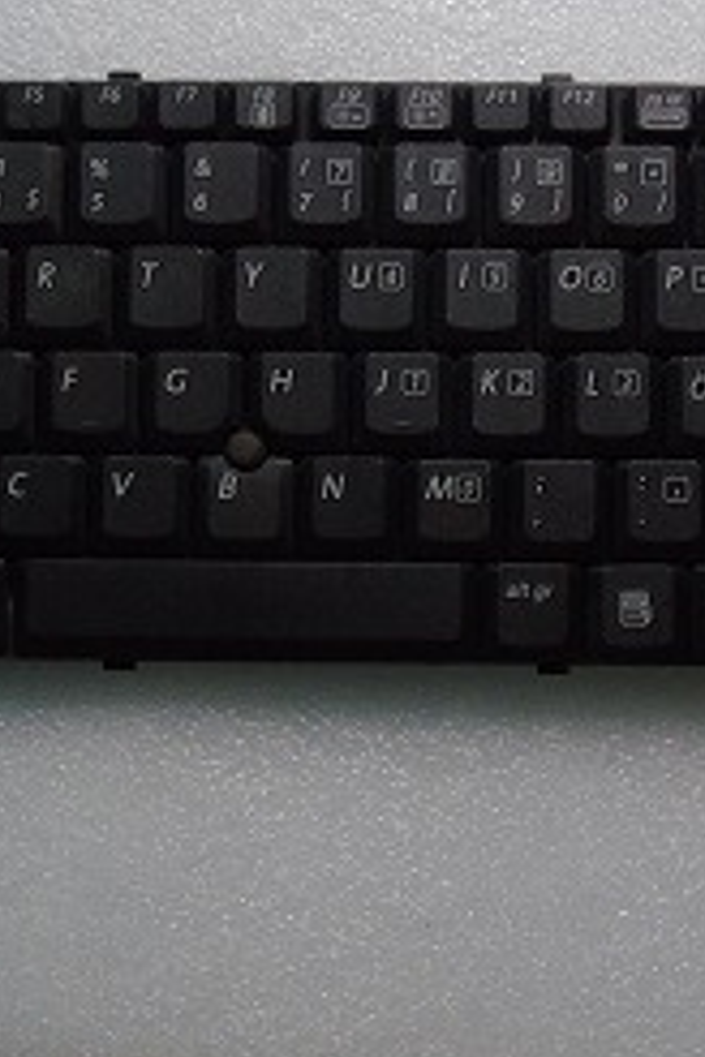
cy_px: 434
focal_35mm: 49
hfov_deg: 27.5
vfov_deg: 40.2
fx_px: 1439
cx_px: 357
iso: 400
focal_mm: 5.2
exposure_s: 1/50
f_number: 6.4
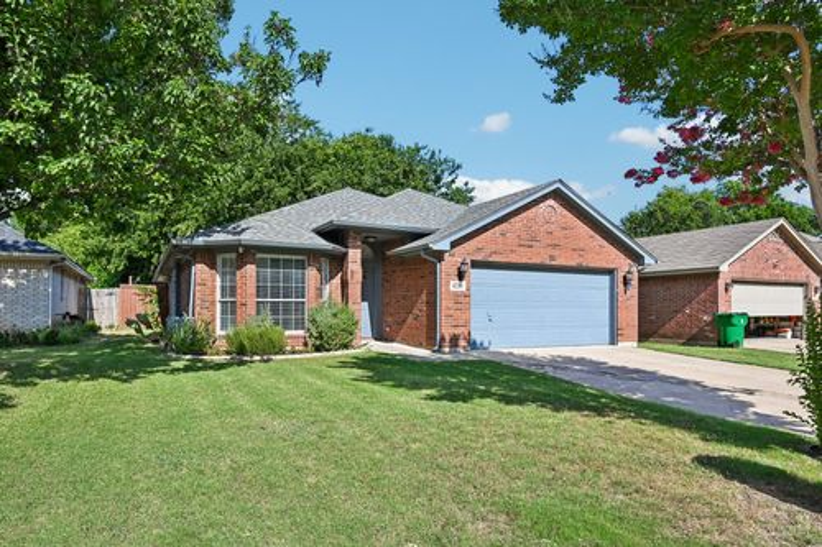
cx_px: 411
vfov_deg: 57.2
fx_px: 502
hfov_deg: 78.6
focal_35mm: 22
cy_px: 274
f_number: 8
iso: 400
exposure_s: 1/800
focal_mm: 22
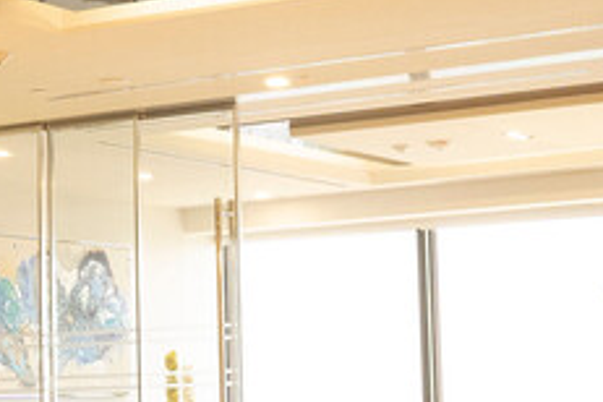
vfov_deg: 12.1
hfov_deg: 18.1
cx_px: 271
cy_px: 124
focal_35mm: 113
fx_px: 1893
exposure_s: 1/30
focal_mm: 18
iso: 1600
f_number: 9
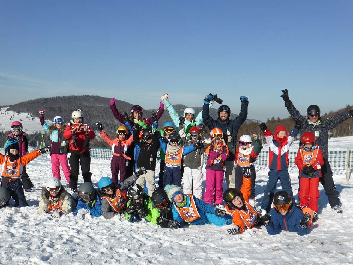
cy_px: 132
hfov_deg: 42.9
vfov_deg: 32.9
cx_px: 176
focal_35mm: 44
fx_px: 449
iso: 100
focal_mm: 7.9
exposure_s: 1/1600
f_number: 4.1
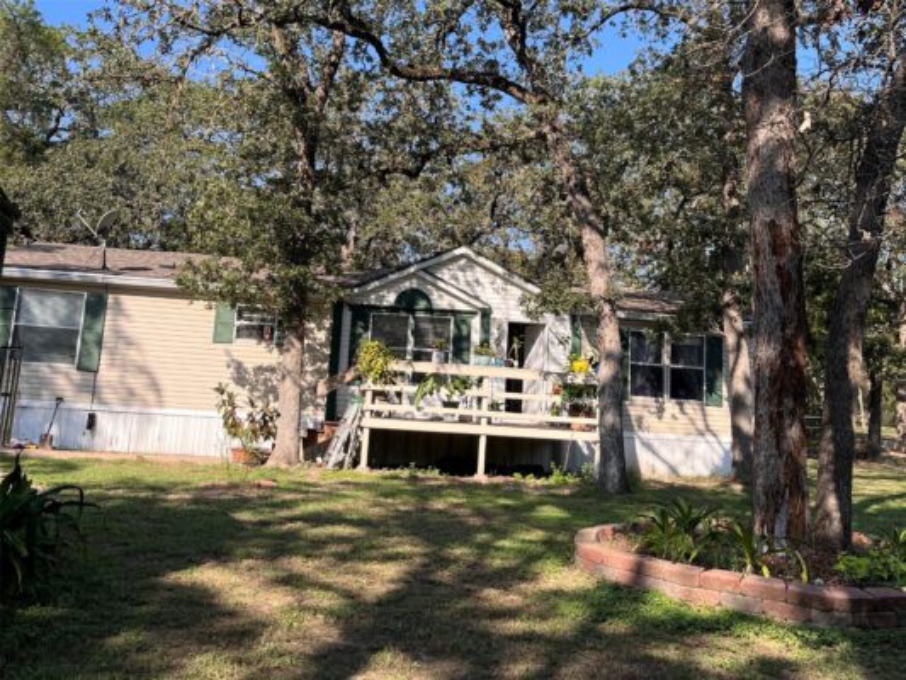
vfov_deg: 53.1
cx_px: 453
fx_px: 681
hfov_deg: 67.3
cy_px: 340
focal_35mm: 26
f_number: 1.6
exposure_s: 1/1536
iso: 50
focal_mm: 5.1
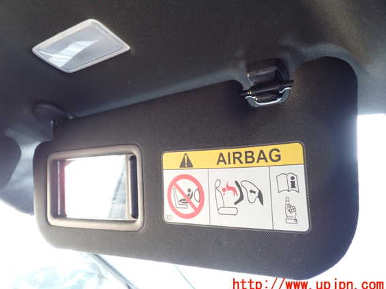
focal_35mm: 32
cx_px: 182
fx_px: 357
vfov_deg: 44.1
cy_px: 140
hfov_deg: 56.8
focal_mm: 5.4
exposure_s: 1/30
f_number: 2.3
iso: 200
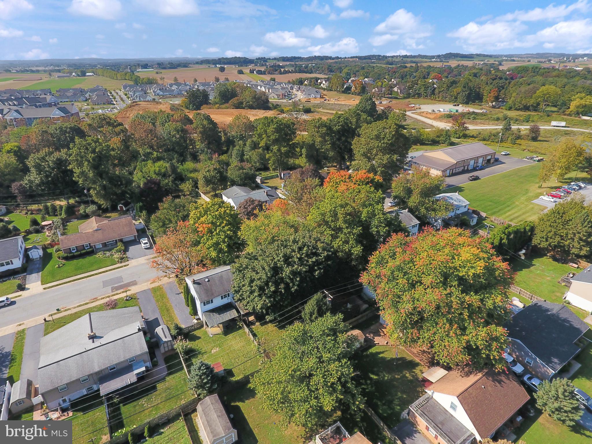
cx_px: 296
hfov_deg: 81.7
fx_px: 342
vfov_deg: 66.0
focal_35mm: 20
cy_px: 222
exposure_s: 1/997
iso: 100
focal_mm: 3.61
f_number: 2.8
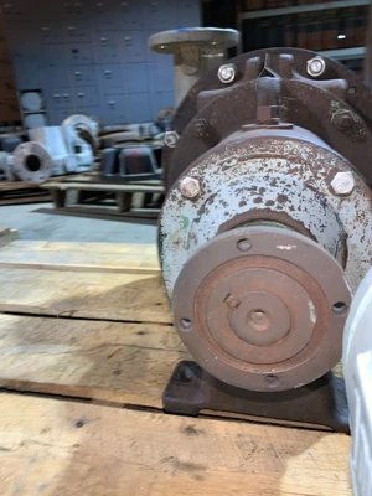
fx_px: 373
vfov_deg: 67.3
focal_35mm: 26
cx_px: 186
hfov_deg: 53.1
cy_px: 248
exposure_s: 1/15
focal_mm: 4.25
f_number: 1.8
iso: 50
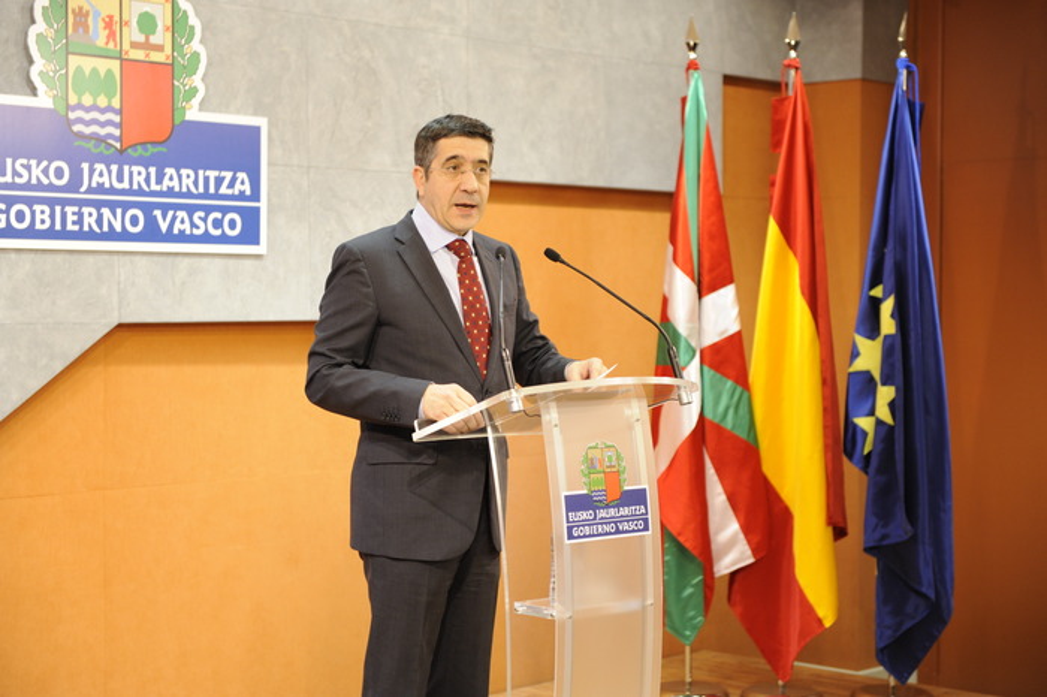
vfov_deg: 19.4
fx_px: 2035
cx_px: 524
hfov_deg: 28.9
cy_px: 348
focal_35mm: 70
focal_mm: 70
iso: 1250
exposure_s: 1/125
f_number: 3.5
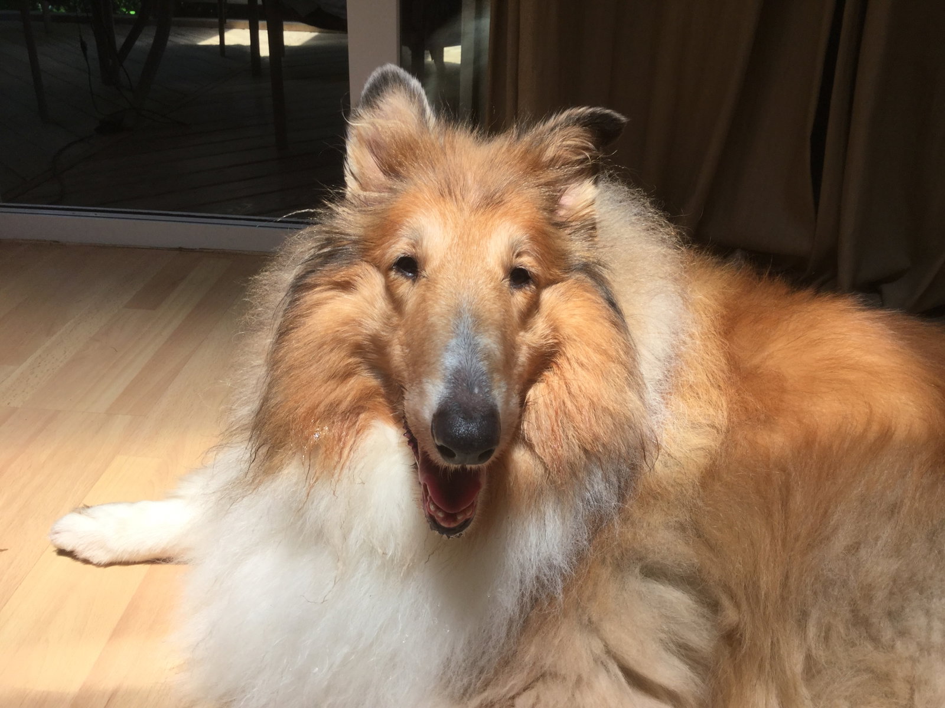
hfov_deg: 58.4
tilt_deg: -30.0
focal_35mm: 31
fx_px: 846
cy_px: 354
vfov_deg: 45.4
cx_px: 472
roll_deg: -3.7
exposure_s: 1/176
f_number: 2.4
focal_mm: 3.3
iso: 25
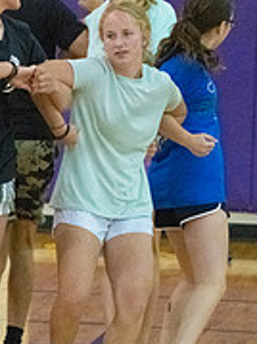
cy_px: 147
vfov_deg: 5.8
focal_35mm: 343
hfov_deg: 4.3
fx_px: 3399
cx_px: -155
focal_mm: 110
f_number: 4.5
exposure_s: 1/640
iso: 6400
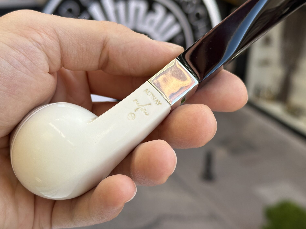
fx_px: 575
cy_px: 97
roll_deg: -3.4
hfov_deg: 29.8
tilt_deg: -20.9
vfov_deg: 22.6
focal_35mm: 65
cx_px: 144
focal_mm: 6.86
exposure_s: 1/538
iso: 64
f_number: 1.78
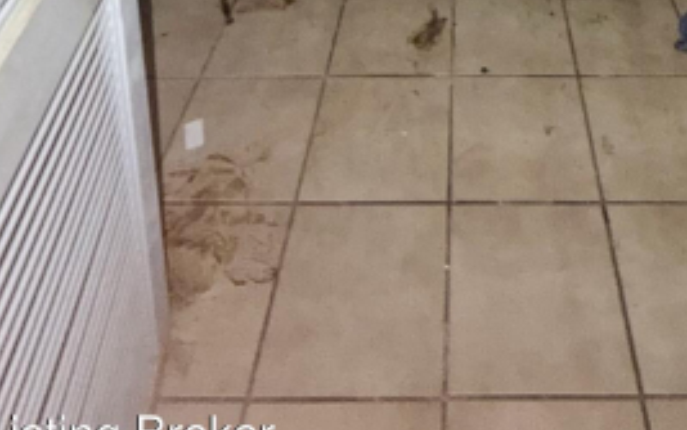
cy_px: -346
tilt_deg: -11.4
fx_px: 693
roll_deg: -1.2
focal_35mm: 37
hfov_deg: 51.6
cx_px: 466
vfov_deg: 21.7
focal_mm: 2.22
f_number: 2.2
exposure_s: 1/16
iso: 250
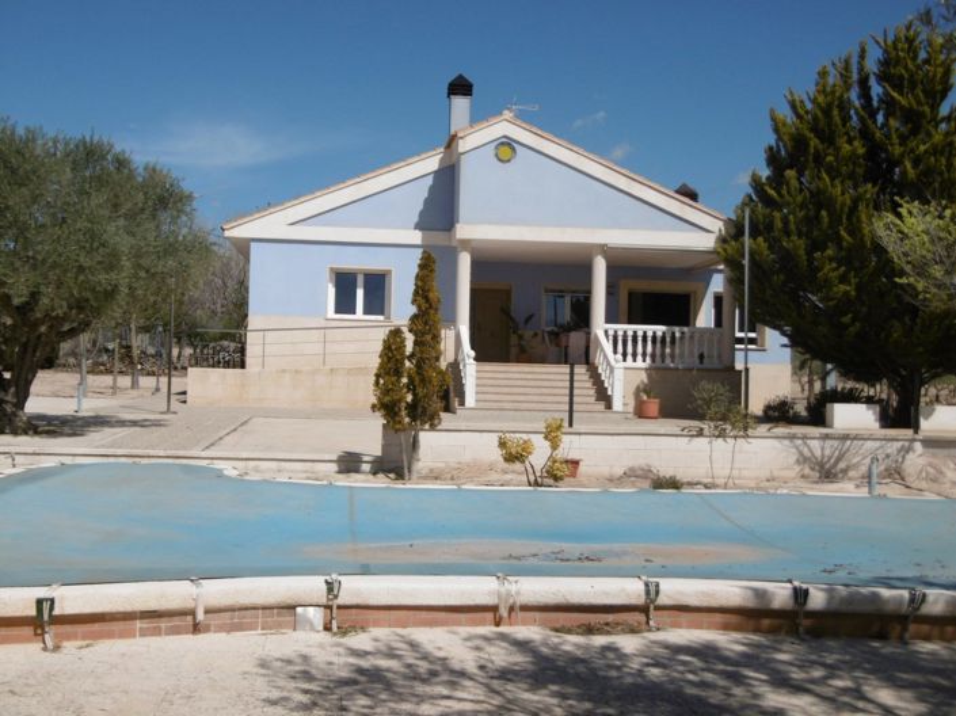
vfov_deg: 33.6
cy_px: 358
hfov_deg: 43.9
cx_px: 478
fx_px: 1187
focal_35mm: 43
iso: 100
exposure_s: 1/320
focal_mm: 7.7
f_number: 9.7
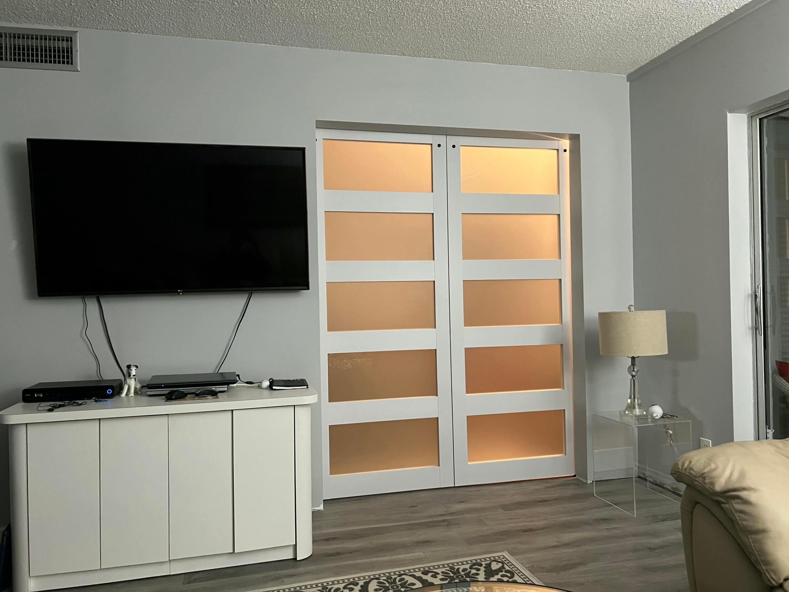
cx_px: 394
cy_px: 296
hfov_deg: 67.3
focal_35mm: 26
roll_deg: +1.3
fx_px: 593
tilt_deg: +0.0
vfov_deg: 53.1
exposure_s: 1/40
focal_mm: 5.7
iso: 500
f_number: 1.5
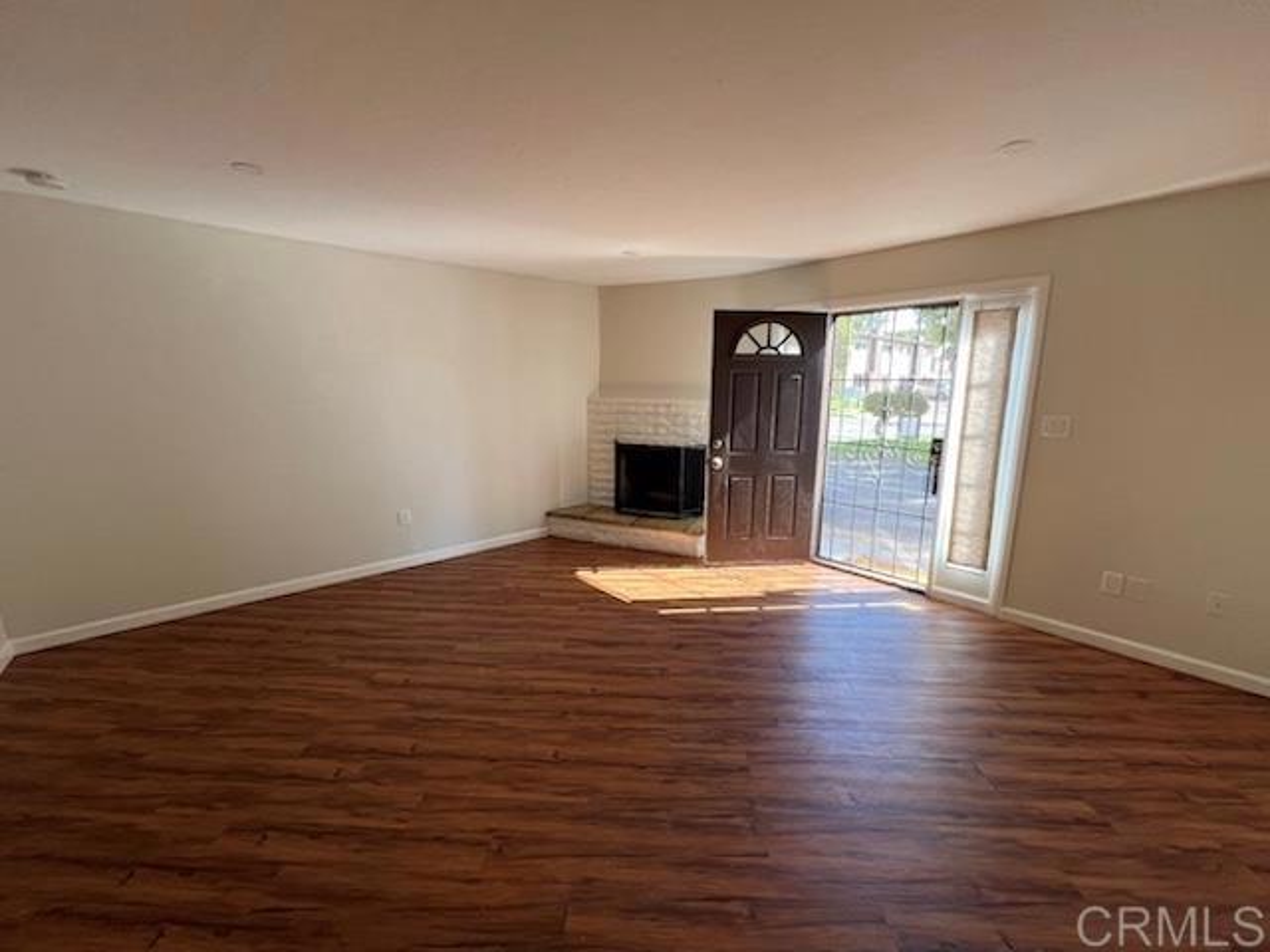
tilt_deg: -7.8
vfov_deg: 89.9
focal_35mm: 13
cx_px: 635
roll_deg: -0.5
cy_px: 476
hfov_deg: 106.2
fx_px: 477
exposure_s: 1/120
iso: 100
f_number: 1.8
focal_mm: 1.57
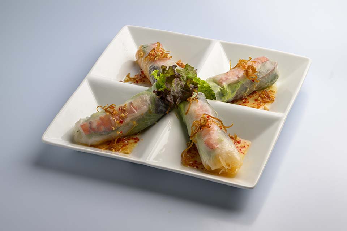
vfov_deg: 16.1
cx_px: 174
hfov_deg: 23.9
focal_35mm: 85
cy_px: 116
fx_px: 819
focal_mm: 85
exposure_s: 1/200
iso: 80
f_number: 9
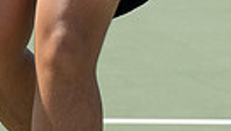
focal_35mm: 663
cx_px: 34
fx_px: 4067
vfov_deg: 1.8
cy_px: -234
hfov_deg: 3.3
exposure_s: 1/1000
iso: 125
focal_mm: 98
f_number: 5
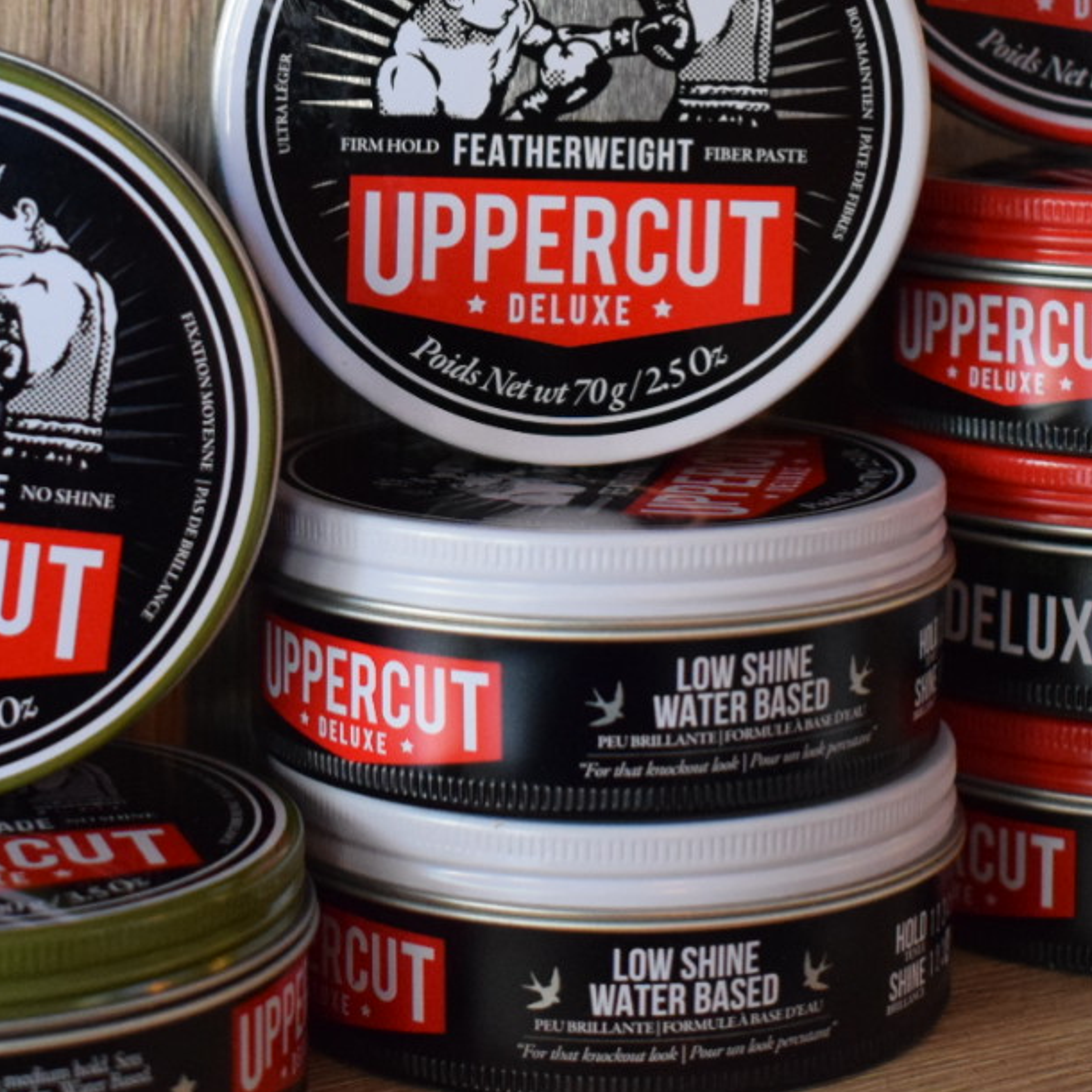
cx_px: 587
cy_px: 265
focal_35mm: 98
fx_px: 3502
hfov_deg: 17.7
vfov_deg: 17.6
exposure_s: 1/125
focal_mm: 29
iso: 2800
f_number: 4.2
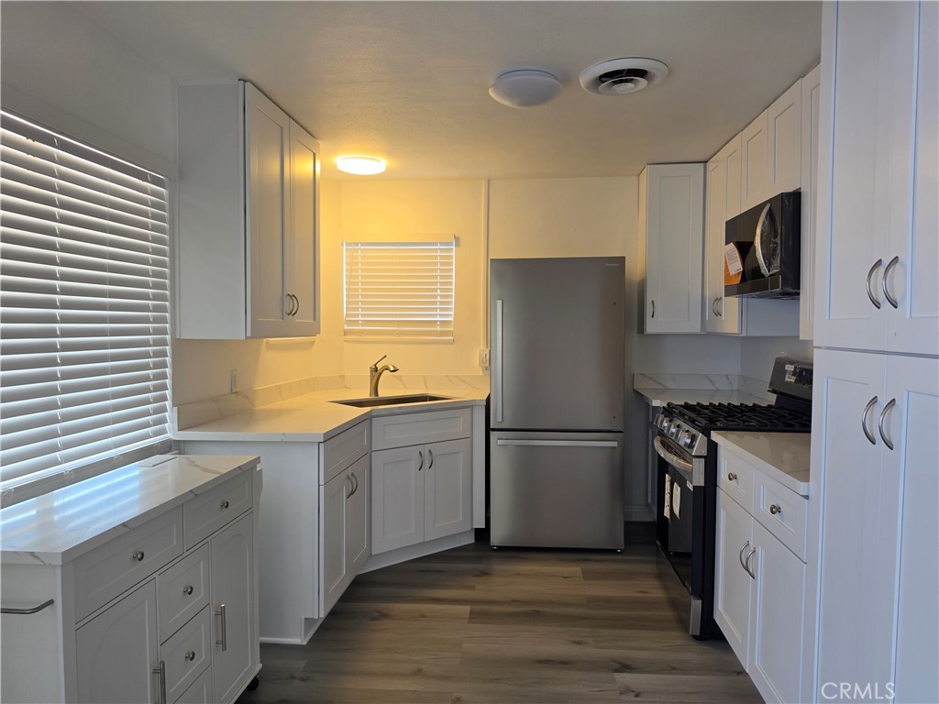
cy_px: 352
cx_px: 470
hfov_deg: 73.9
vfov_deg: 58.9
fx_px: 624
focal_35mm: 23
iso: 80
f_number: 1.4
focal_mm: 6.5
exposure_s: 1/120
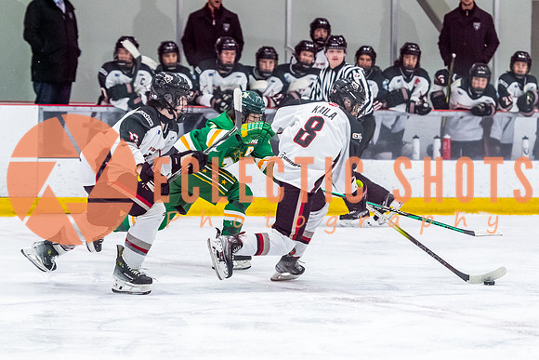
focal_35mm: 199
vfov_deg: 6.9
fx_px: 2979
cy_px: 181
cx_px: 229
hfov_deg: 10.3
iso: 4000
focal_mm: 120
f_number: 2.8
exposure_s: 1/800
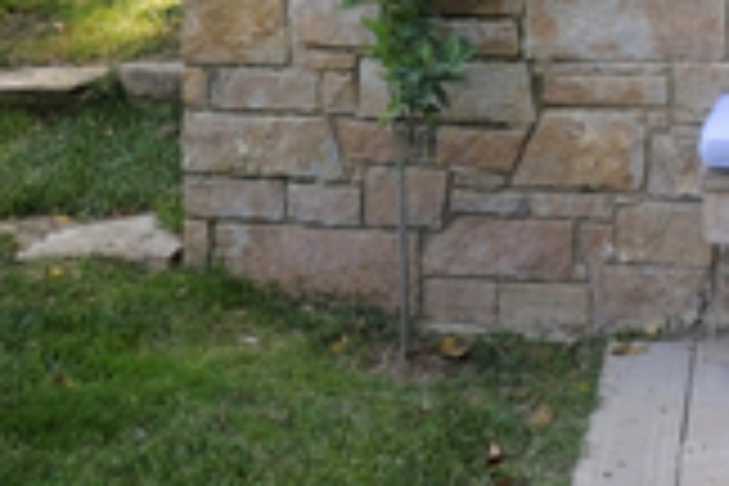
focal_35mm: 123
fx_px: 2494
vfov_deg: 10.5
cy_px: -374
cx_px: 621
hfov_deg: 16.5
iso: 200
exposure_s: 1/80
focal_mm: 13
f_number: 7.1
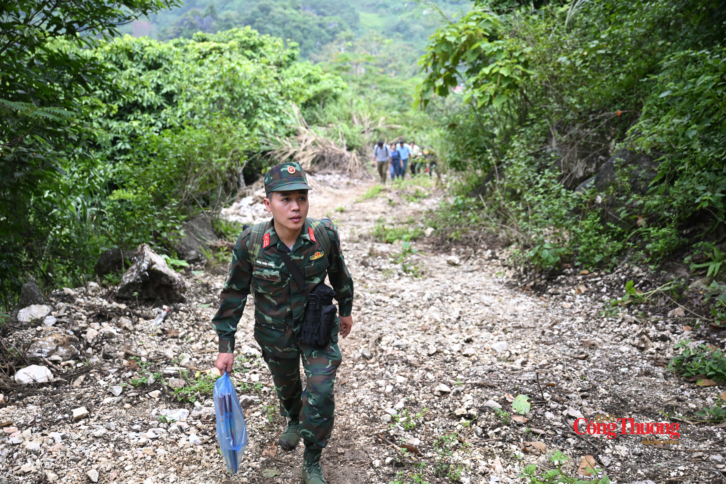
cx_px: 363
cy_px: 242
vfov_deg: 40.5
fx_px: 655
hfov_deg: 58.0
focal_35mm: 32
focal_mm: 32.5
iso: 2000
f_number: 2.8
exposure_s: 1/4000
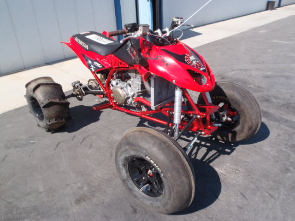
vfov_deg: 49.7
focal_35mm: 28
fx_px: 239
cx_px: 148
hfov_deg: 63.4
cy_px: 110
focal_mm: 5
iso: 80
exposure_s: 1/400
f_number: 4.5
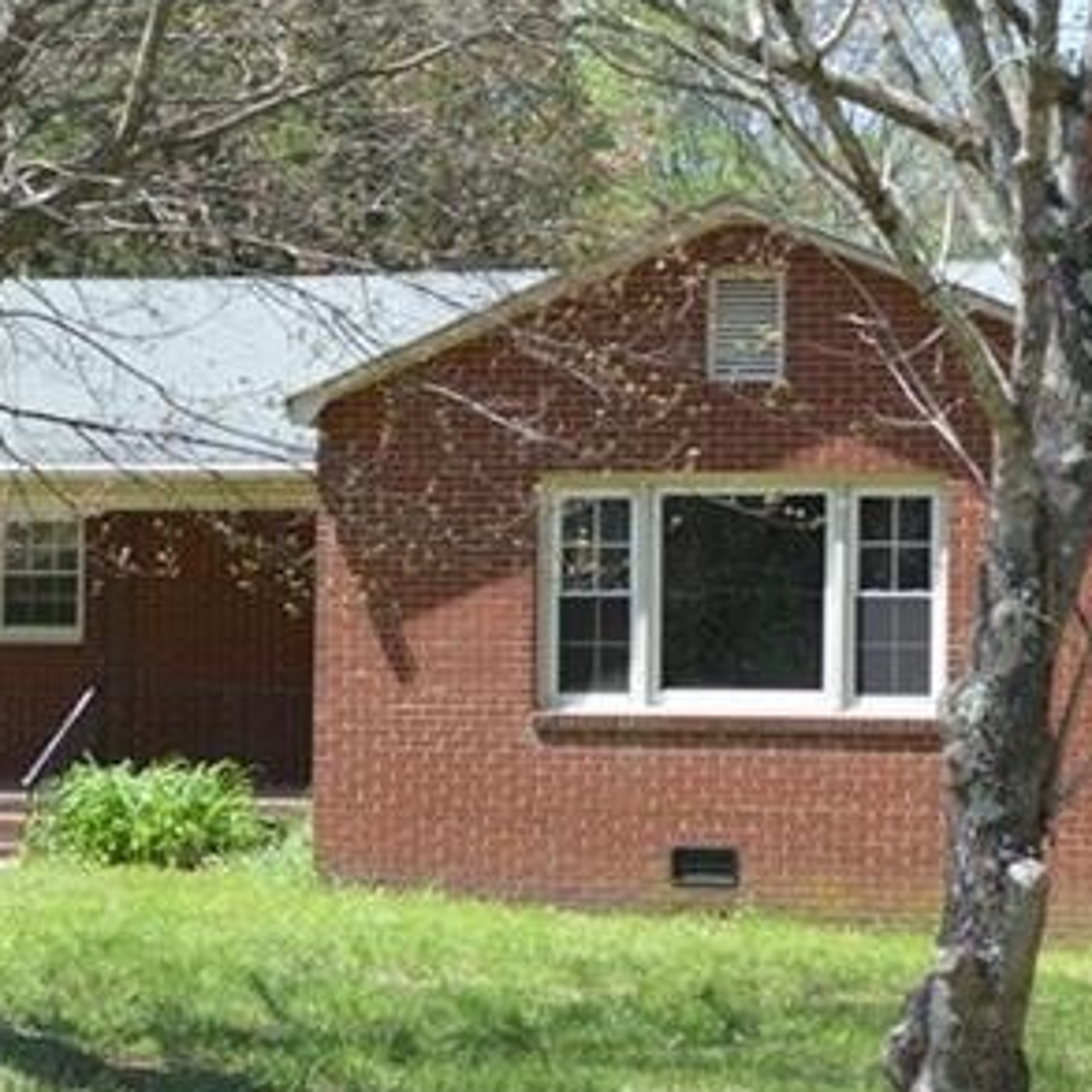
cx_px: 880
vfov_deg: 19.5
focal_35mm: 89
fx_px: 3176
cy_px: 533
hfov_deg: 19.3
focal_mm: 20
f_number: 6.3
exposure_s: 1/160
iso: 100
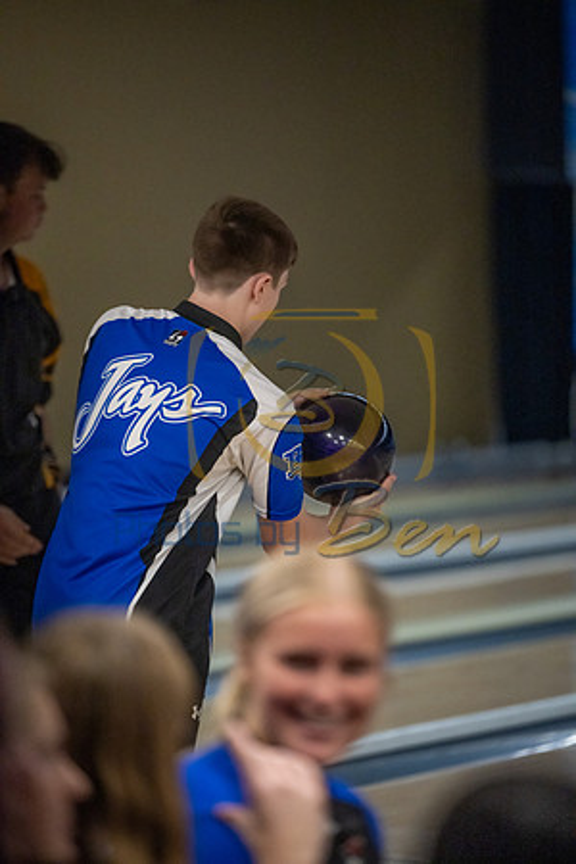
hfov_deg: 6.9
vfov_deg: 10.3
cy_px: 432
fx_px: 4800
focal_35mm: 200
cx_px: 288
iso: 4000
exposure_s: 1/1000
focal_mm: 200
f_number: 2.8
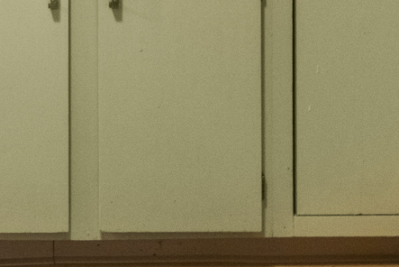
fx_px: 1076
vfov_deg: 12.0
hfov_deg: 19.9
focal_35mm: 97
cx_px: -56
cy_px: -329
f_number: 7.1
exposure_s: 1/5
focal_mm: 14
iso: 400
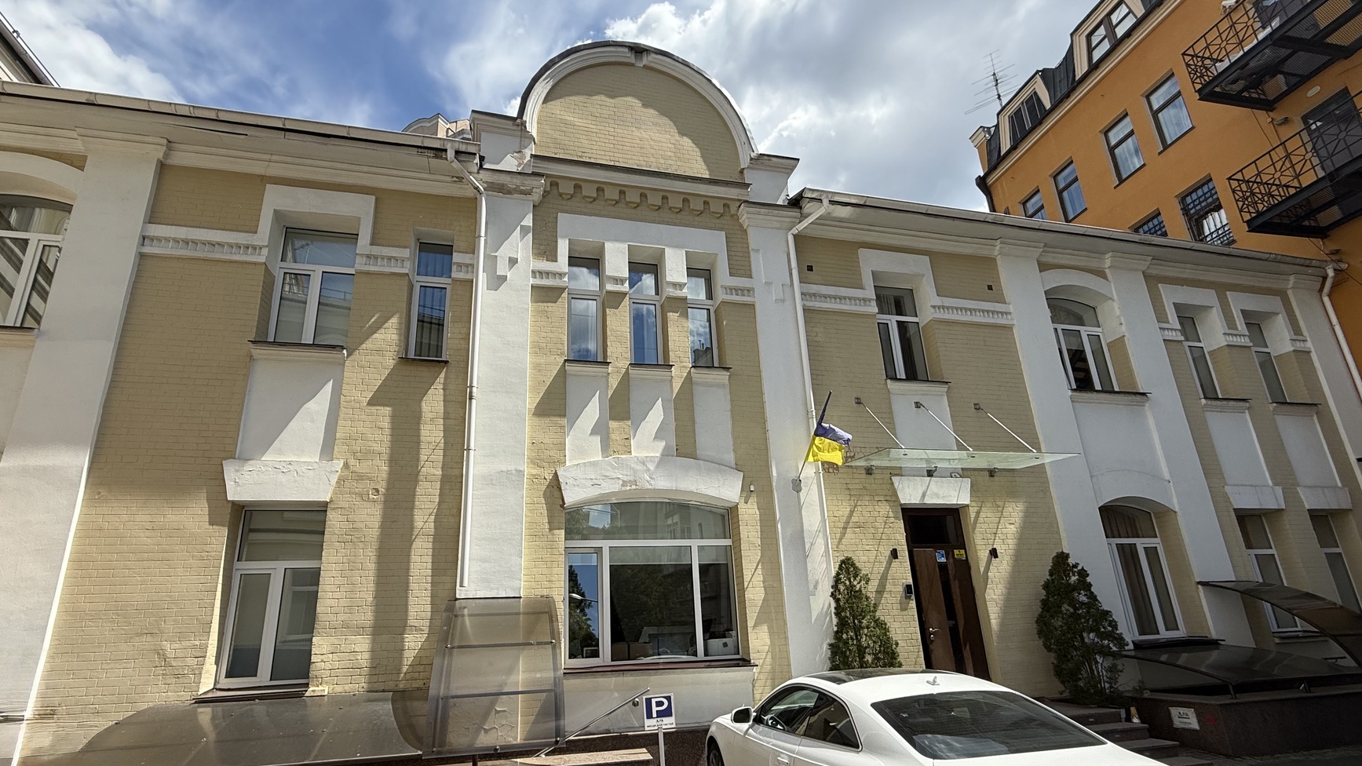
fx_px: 650
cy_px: 437
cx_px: 672
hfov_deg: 92.7
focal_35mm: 18
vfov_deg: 60.8
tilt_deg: +17.4
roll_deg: +2.3
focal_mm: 2.22
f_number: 2.2
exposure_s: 1/1848
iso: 50
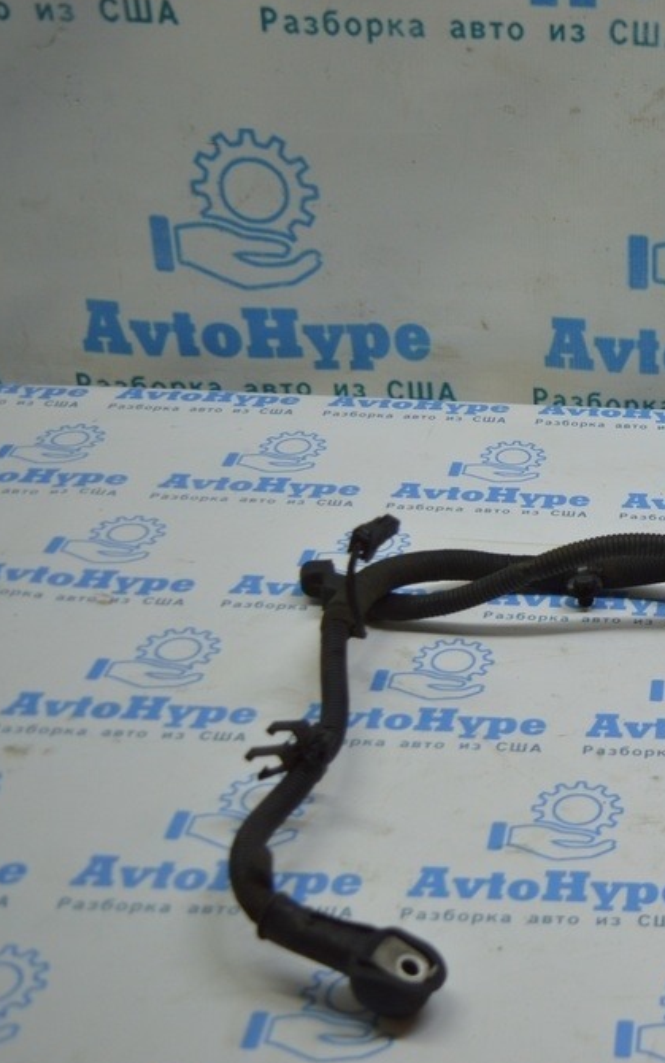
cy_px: 535
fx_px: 1623
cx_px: 798
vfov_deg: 36.3
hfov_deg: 21.5
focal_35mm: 56
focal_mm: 24
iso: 400
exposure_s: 1/160
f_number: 4
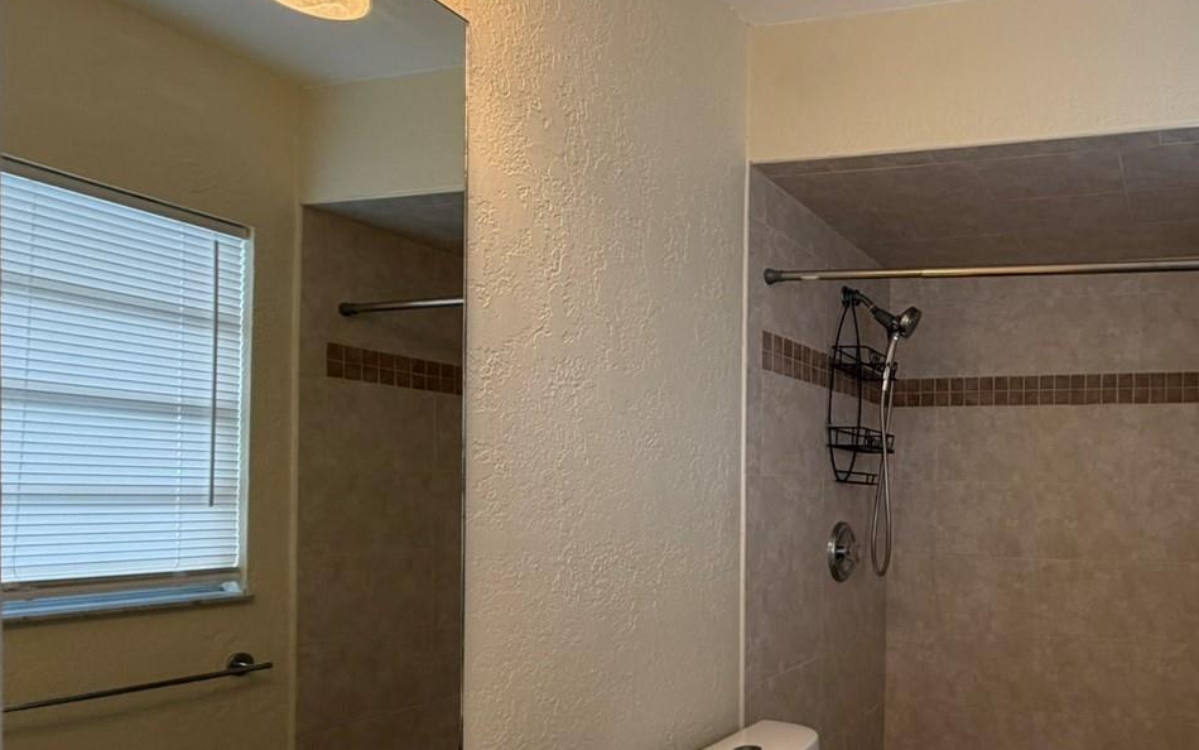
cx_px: 997
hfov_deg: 64.6
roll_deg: -0.4
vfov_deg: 48.5
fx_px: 817
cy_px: 500
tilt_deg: -0.9
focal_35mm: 25
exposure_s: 1/121
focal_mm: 2.22
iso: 125
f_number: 2.2
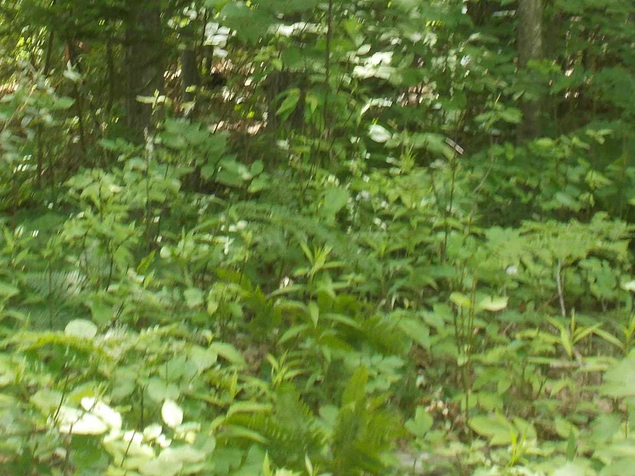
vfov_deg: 14.6
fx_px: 1798
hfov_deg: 19.9
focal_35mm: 98
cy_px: -109
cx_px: 193
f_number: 3.9
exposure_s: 1/40
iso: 80
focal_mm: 6.9
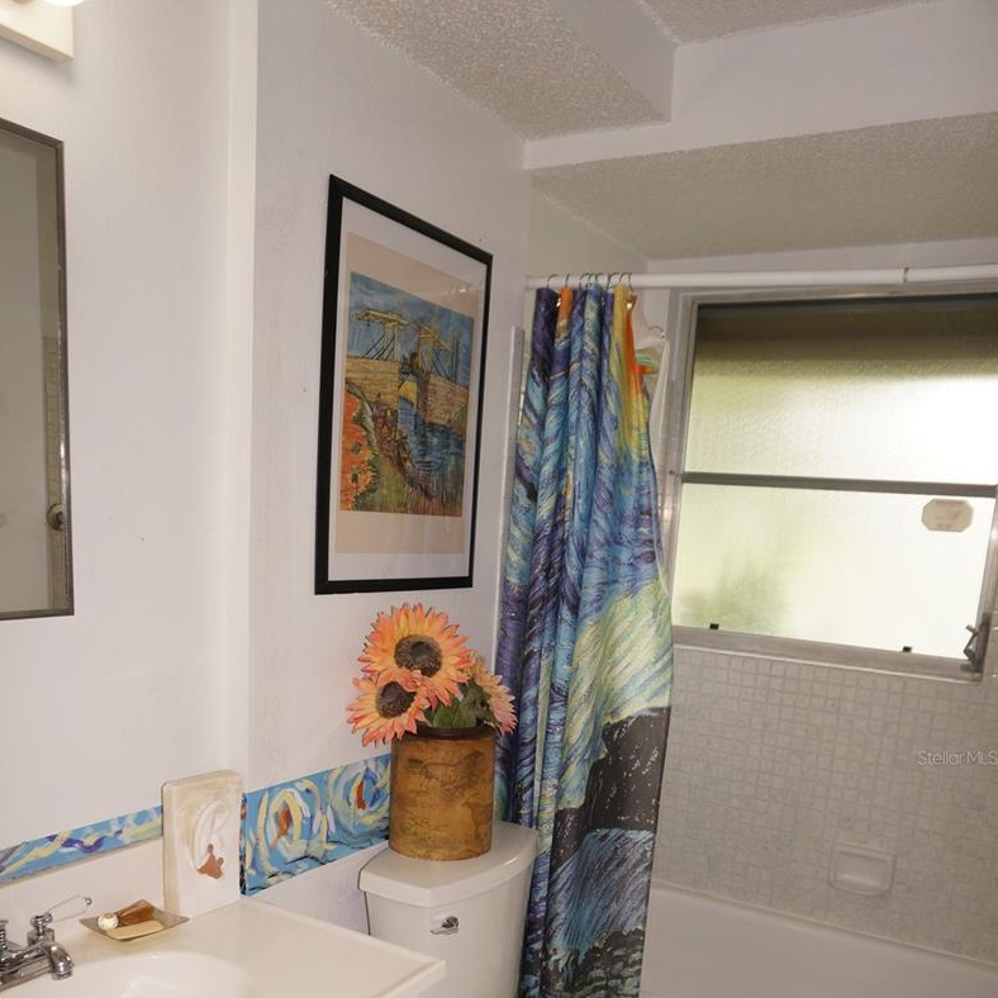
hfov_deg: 52.5
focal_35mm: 31
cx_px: 498
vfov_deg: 50.2
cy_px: 757
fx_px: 1011
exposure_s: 1/160
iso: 320
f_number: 4
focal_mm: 16
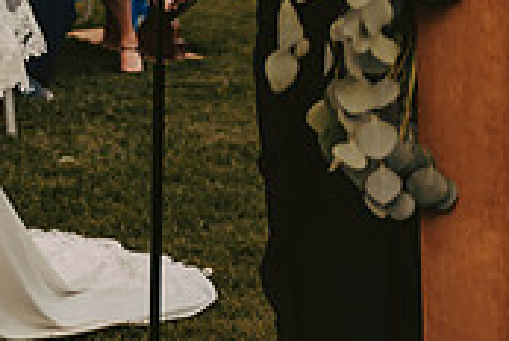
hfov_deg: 11.6
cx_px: -91
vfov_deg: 7.8
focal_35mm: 174
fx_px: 2464
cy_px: -151
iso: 250
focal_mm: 52
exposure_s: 1/3200
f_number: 2.8
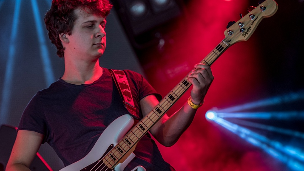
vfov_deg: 6.4
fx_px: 1531
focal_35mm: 190
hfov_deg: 11.3
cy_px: 88
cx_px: 152
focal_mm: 120
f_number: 2.8
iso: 500
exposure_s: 1/100
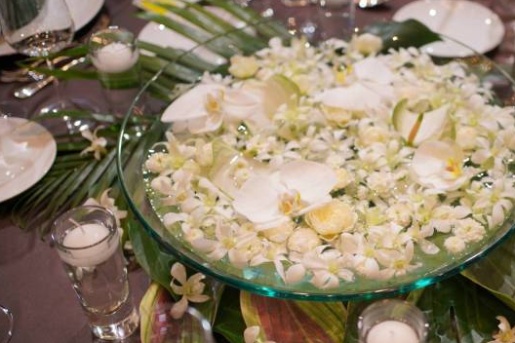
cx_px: 363
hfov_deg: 36.9
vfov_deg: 25.5
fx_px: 758
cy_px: 191
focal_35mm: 53
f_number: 1.8
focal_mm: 35
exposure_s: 1/640
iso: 1250
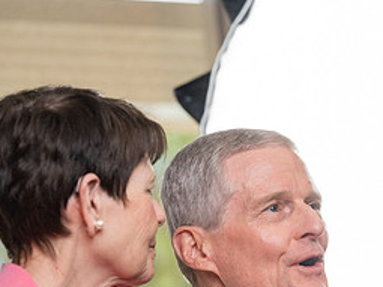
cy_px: 276
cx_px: 378
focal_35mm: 252
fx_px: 2787
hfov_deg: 7.8
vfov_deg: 5.9
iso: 2000
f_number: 4
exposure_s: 1/400
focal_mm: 115
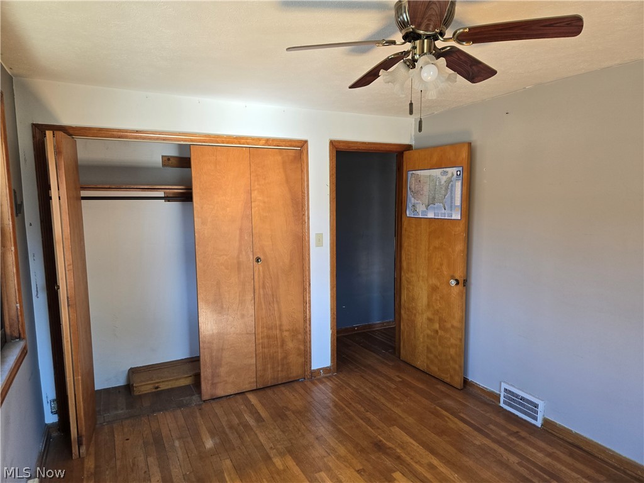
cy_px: 242
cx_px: 322
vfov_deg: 58.9
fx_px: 428
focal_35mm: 23
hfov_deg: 73.9
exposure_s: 1/180
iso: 125
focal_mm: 5.4
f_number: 1.8
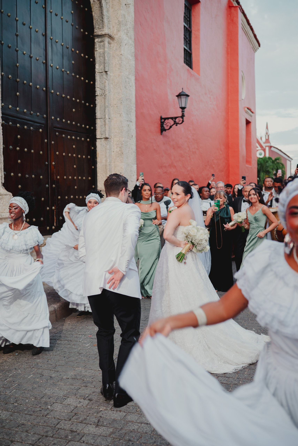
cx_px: 149
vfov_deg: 54.4
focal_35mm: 35
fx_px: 434
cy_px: 223
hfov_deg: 37.9
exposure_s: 1/200
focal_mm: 35
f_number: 2.5
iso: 400
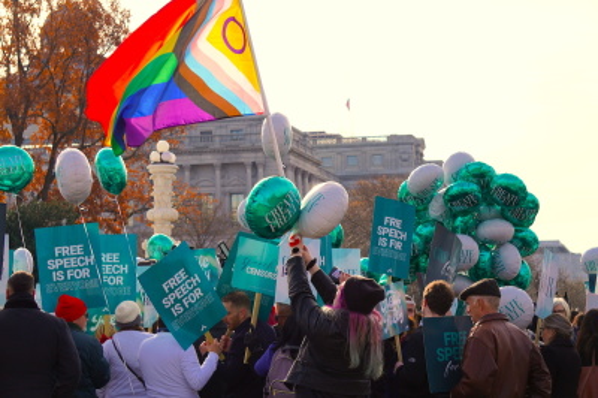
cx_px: 299
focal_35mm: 82
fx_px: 1369
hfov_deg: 24.6
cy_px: 199
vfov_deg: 16.5
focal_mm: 55
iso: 100
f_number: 6.3
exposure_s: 1/320
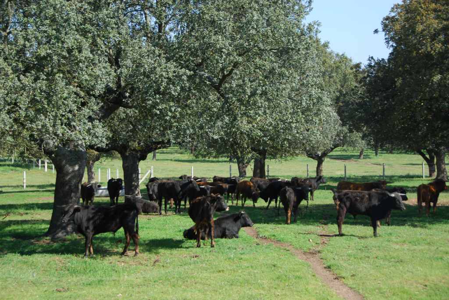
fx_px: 936
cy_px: 150
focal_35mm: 75
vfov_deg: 18.2
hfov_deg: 27.0
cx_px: 224
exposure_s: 1/250
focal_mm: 50
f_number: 4.8
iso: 110
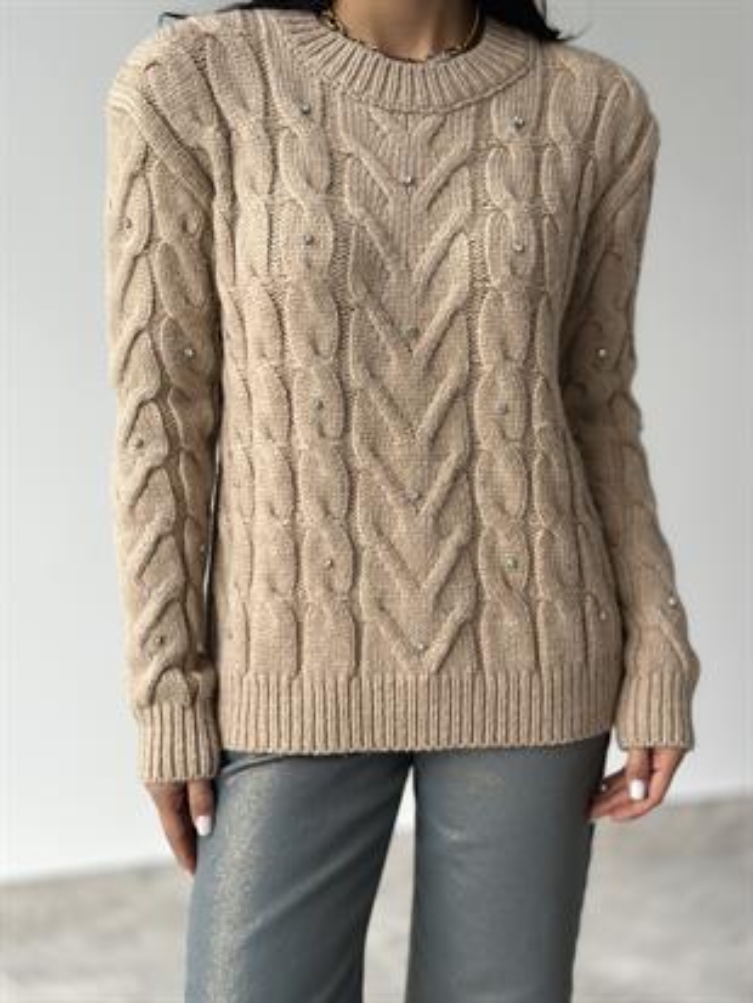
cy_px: 502
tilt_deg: -11.3
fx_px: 1391
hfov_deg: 30.3
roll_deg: +1.4
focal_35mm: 48
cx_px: 376
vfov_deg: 39.6
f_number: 1.78
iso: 80
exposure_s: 1/387
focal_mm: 6.86
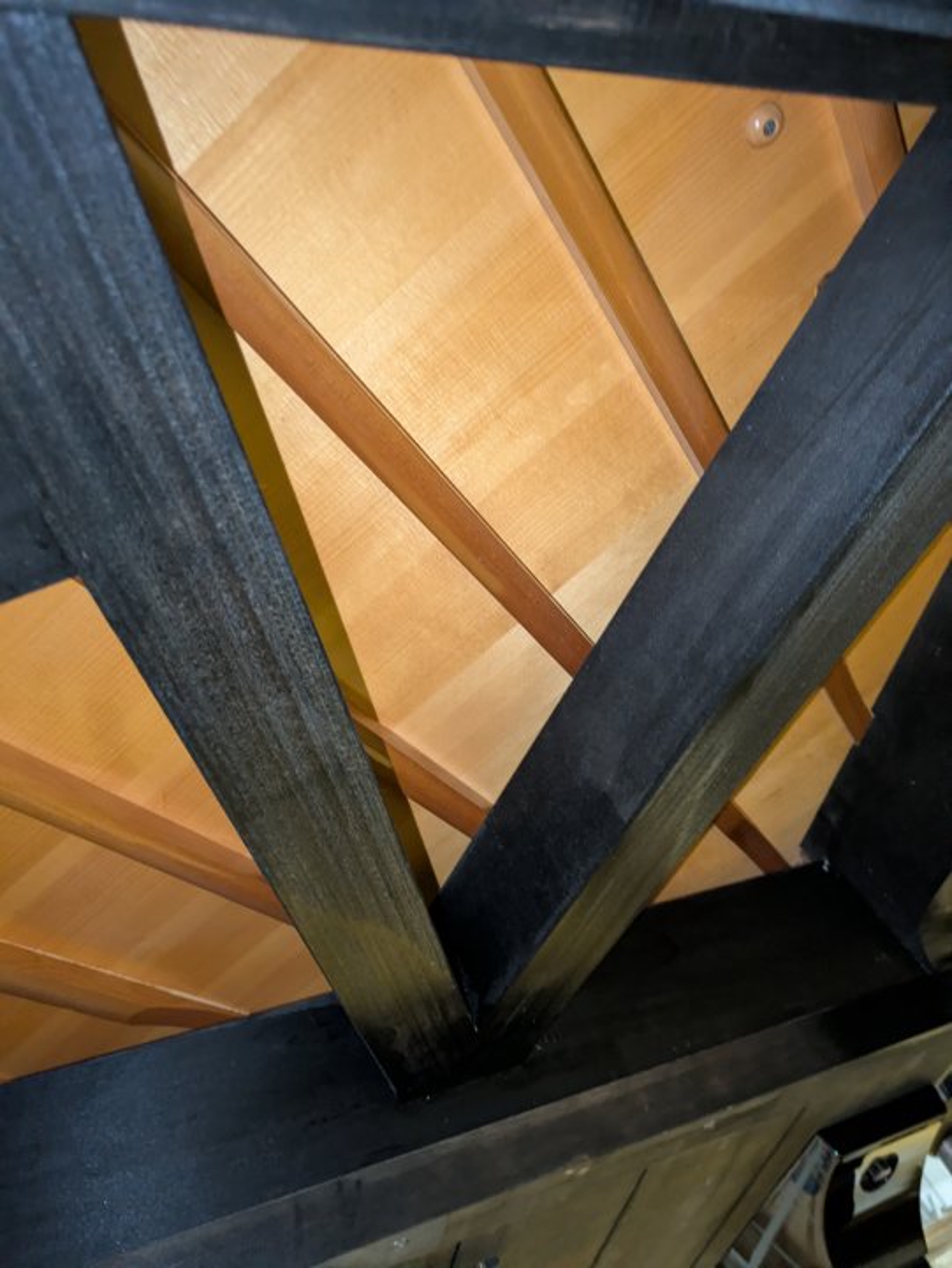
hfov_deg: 54.9
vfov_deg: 69.4
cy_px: 634
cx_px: 476
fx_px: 916
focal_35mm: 25
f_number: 1.89
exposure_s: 1/24
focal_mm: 5.43
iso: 960
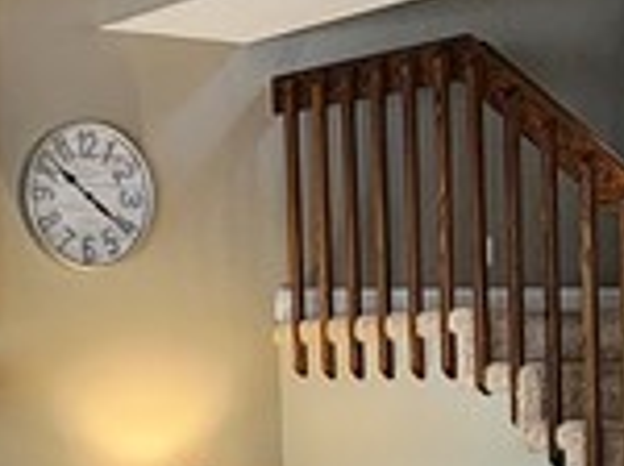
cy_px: 487
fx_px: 1602
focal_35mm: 89
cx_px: 187
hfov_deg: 21.9
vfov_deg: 16.2
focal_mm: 2.2
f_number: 2.2
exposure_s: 1/60
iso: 320
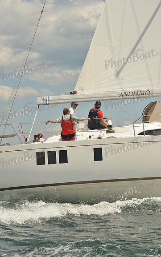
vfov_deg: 23.6
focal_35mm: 88
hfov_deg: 14.8
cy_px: 128
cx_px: 81
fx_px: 618
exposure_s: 1/800
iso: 400
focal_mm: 86
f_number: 8
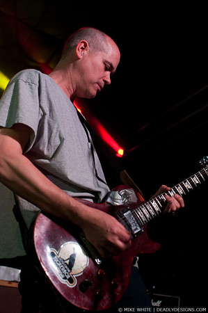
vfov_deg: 37.9
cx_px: 104
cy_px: 156
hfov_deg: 25.7
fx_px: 456
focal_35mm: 52
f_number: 3.8
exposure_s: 1/60
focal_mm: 35
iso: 1000
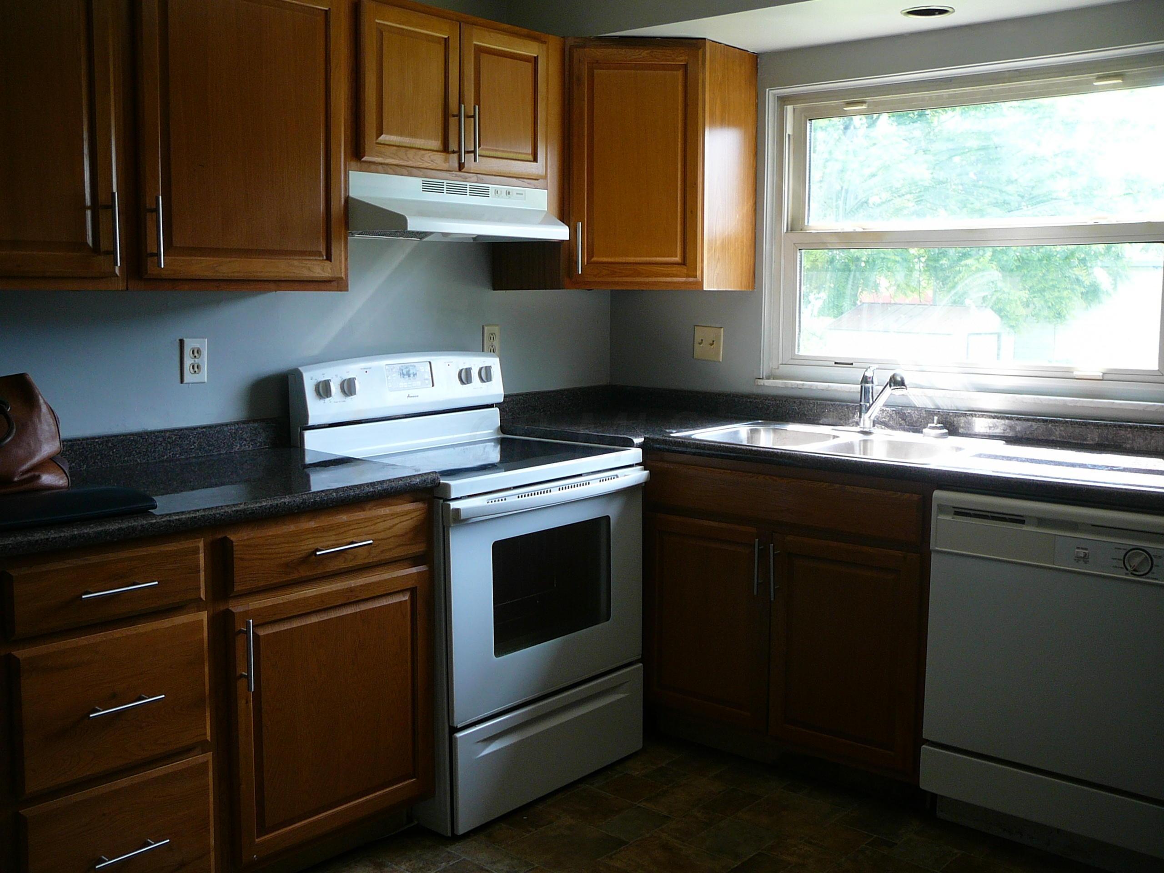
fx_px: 1177
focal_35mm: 35
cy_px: 436
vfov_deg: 40.7
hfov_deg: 52.6
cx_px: 582
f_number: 2.8
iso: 80
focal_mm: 5.2
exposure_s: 1/40
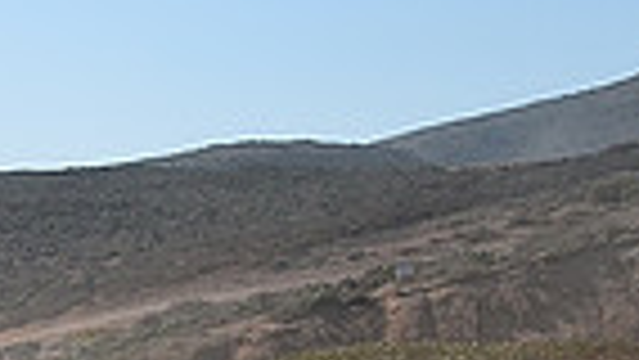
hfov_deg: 15.9
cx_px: -508
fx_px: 1949
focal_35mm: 115
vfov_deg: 9.8
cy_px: 720
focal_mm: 18
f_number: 7.1
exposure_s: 1/640
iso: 200
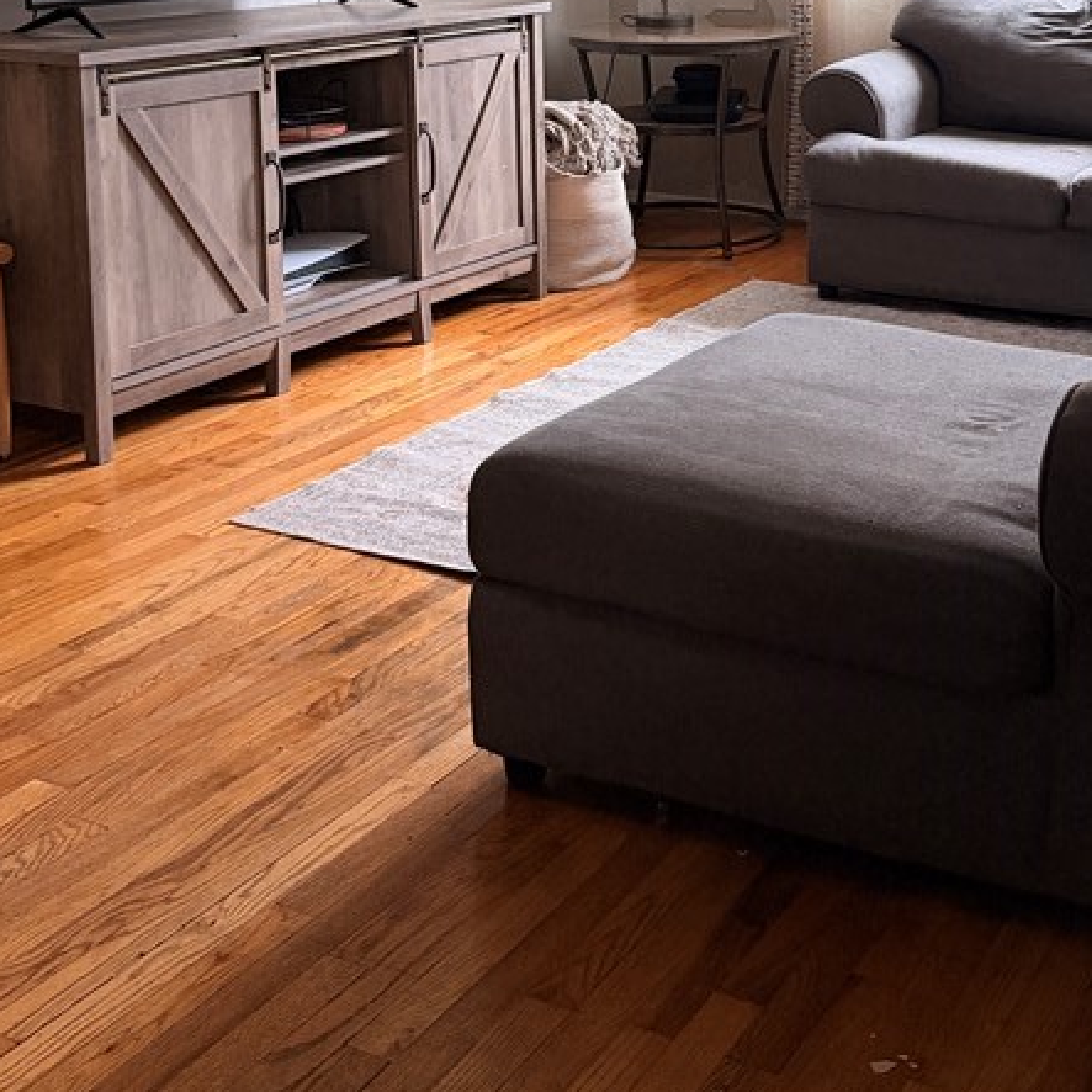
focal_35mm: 49
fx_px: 1749
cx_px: 764
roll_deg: -0.3
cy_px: 160
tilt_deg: -9.6
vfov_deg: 33.3
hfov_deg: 34.2
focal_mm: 6.76
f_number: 1.78
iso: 400
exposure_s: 1/60
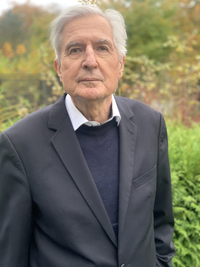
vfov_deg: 36.8
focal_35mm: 52
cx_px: 100
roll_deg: +0.7
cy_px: 134
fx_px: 401
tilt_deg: -0.9
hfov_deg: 28.0
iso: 125
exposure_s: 1/117
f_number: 2.4
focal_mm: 6
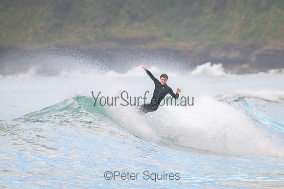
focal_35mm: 800
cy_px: 94
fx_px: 6312
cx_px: 142
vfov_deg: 1.7
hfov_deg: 2.6
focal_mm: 800
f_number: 11
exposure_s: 1/320
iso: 1800
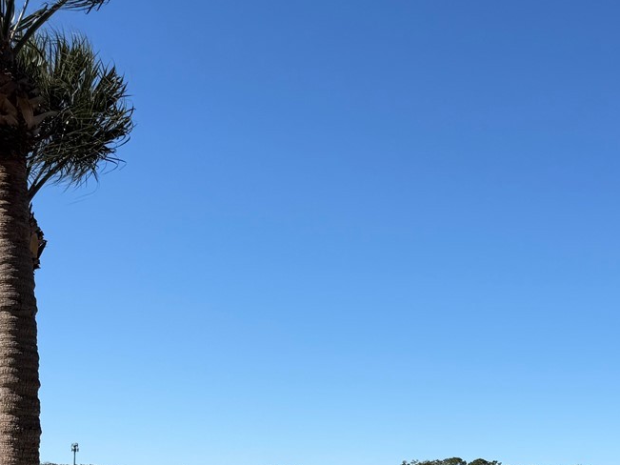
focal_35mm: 59
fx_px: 1057
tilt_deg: +1.1
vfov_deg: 23.2
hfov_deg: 30.8
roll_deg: -0.9
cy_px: 524
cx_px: 593
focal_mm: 6.76
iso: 80
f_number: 1.78
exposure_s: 1/5319
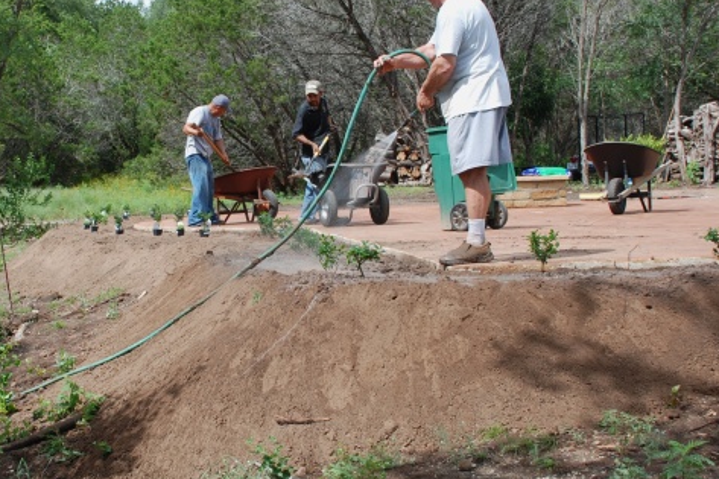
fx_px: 1318
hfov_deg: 30.2
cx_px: 216
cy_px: 208
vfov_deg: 20.6
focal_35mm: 66
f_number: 7.1
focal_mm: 26
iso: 100
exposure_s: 1/200
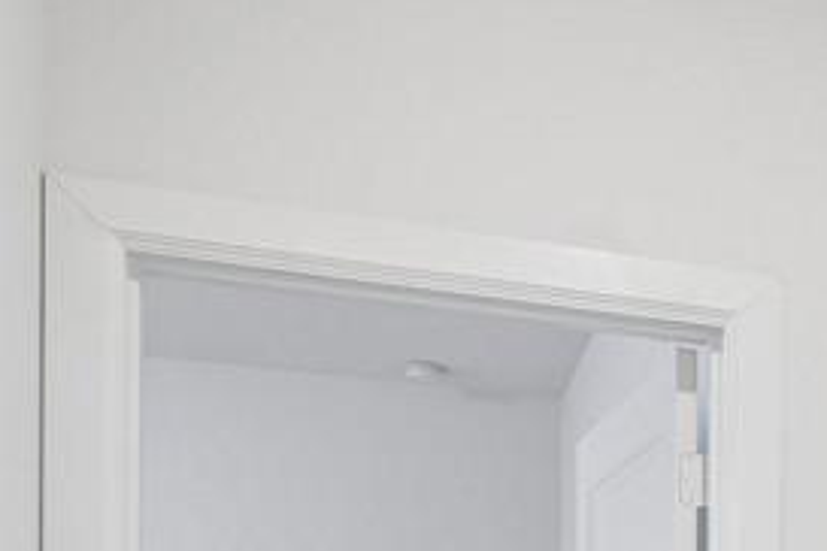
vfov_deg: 19.8
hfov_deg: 27.4
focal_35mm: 62
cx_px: 1060
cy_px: 760
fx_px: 1421
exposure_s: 1/20
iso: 400
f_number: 8
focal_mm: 16.5
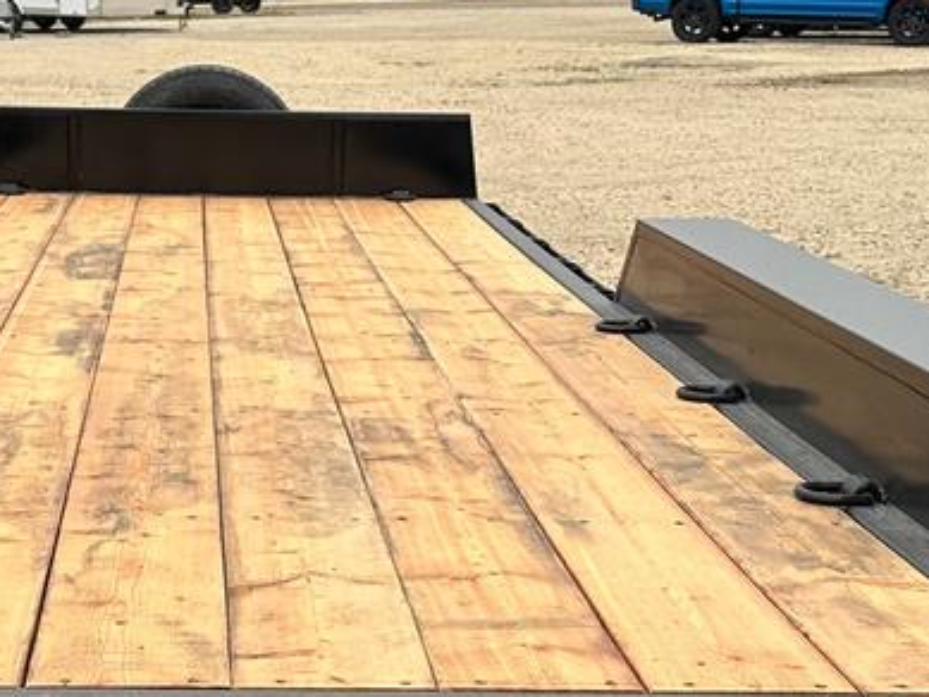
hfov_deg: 24.4
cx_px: 220
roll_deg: +1.3
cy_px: 625
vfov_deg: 18.4
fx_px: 2121
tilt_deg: -15.1
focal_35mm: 79
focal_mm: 6.86
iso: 80
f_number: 1.78
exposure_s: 1/642
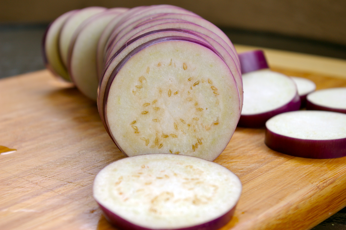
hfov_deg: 29.9
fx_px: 648
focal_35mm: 68
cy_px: 115
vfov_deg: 20.1
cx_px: 173
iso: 200
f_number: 6.7
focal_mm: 45
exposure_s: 1/90
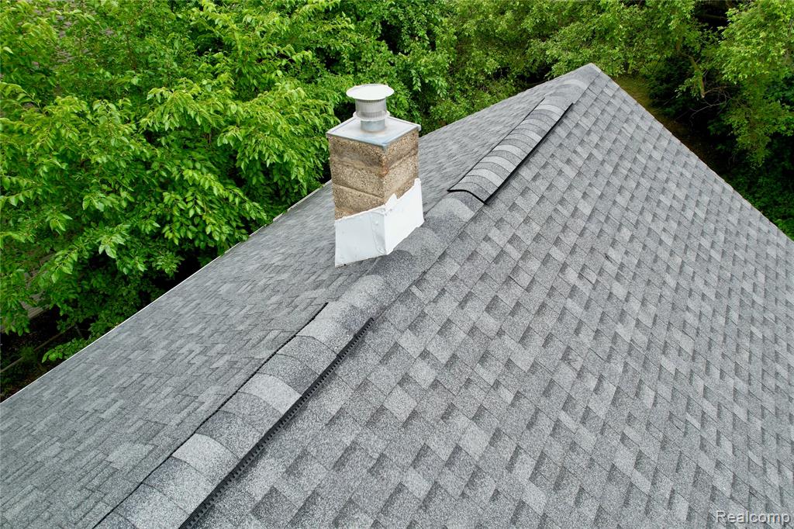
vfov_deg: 57.2
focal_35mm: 22
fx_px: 485
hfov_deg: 78.6
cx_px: 397
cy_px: 264
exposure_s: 1/400
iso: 100
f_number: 2.8
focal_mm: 8.38
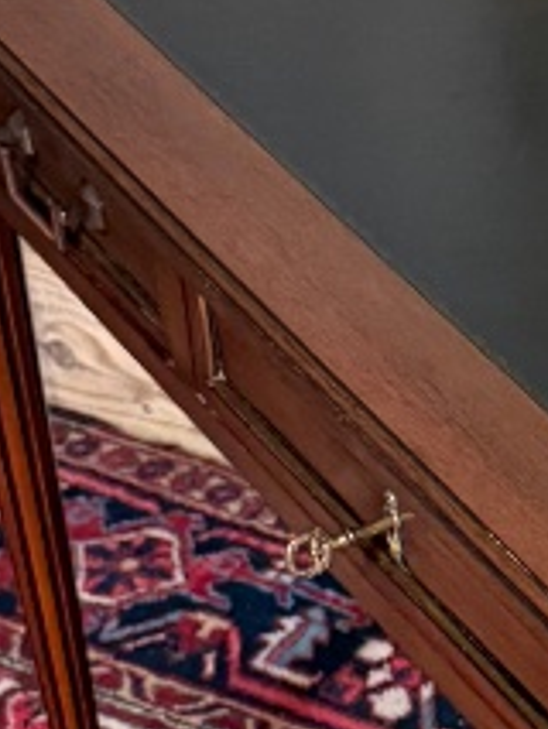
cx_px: 1028
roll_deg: -4.6
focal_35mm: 135
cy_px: 708
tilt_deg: -38.6
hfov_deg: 10.3
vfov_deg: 14.4
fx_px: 2847
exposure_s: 1/33
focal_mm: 6.76
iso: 640
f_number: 1.78
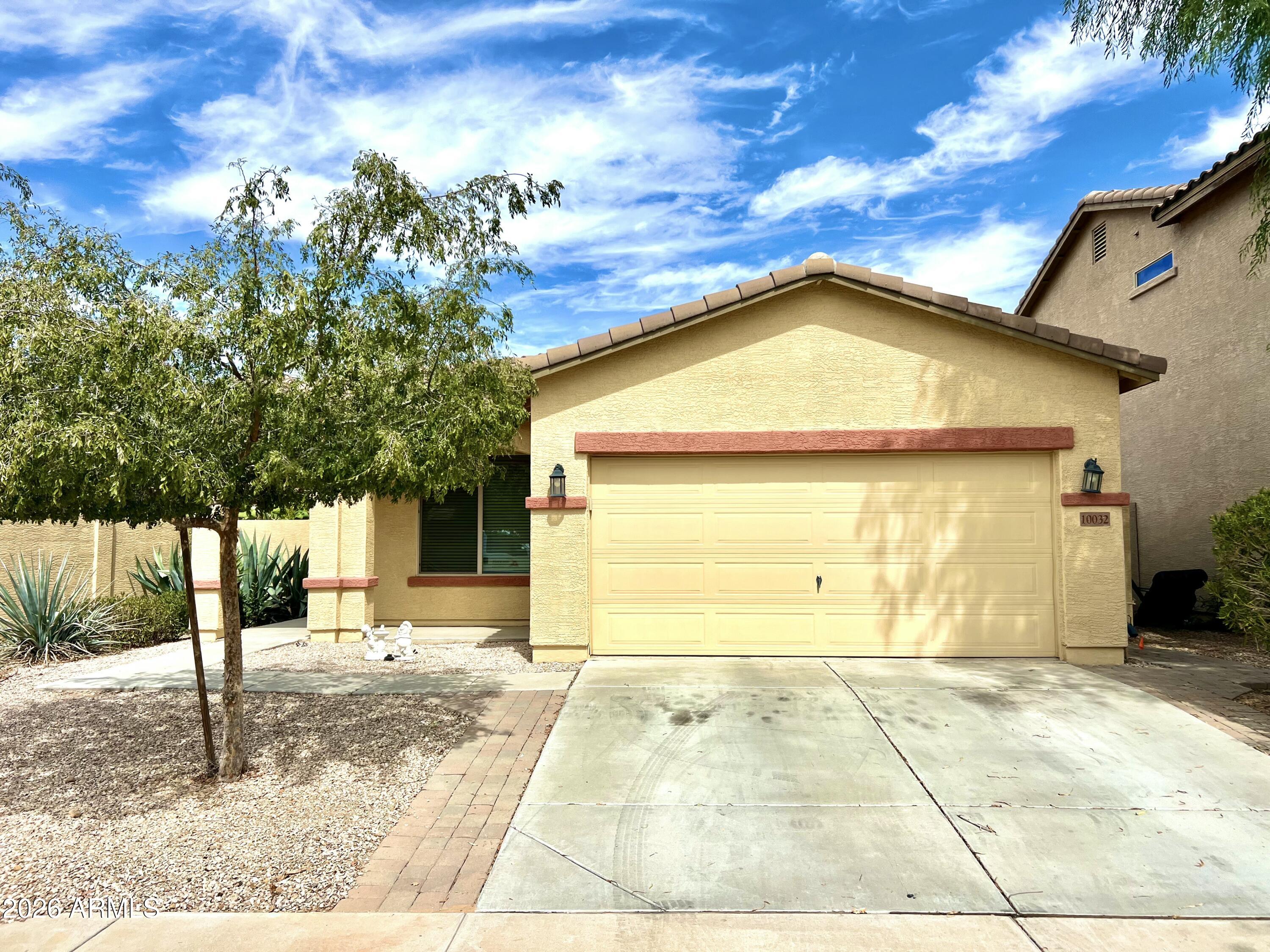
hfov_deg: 67.3
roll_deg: +0.6
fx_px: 954
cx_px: 635
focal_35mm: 26
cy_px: 476
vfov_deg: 53.1
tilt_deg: +4.6
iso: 50
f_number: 1.5
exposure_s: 1/5587
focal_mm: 5.7
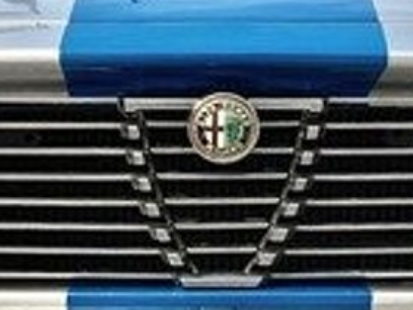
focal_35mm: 125
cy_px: 231
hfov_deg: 15.7
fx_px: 1493
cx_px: 229
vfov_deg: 11.8
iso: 25
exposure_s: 1/469
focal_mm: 4.15
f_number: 2.2
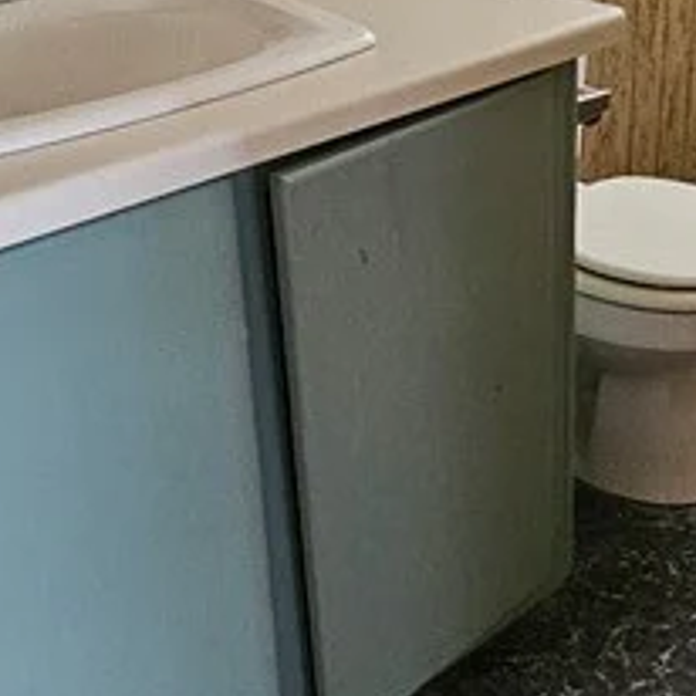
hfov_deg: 29.1
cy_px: 193
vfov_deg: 29.7
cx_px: 591
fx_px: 1297
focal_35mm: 57
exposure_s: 1/30
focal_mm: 2.2
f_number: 2.2
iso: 640
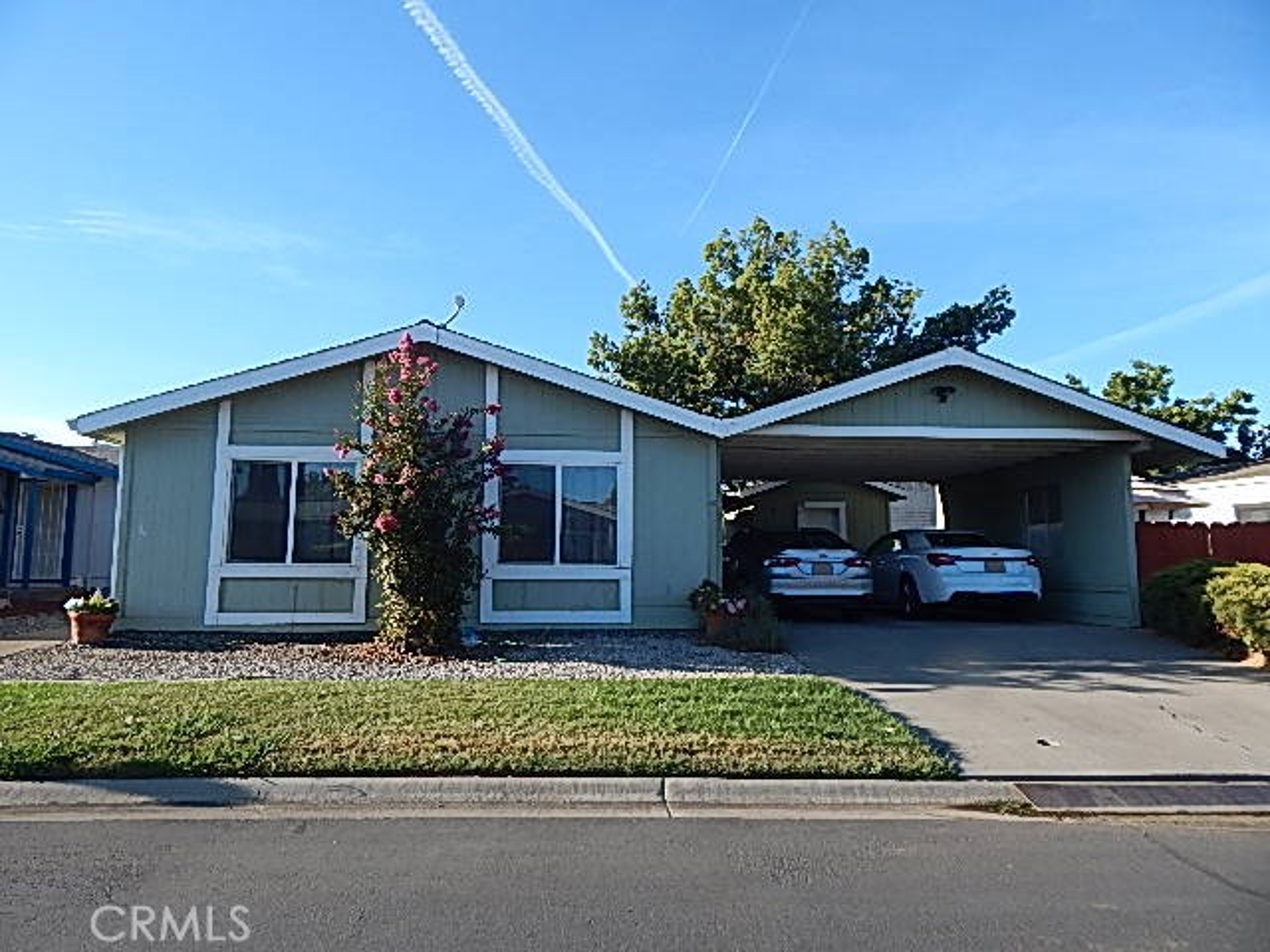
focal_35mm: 22
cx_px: 635
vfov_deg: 61.1
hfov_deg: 76.4
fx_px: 807
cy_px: 476
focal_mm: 4
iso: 125
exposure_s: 1/800
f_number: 3
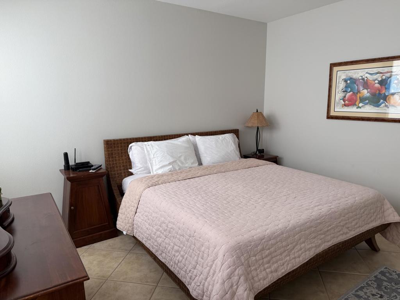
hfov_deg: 71.6
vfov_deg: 56.8
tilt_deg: -10.8
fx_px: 277
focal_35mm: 24
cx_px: 200
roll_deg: +0.9
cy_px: 150
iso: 80
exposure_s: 1/303
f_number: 1.78
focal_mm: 6.76
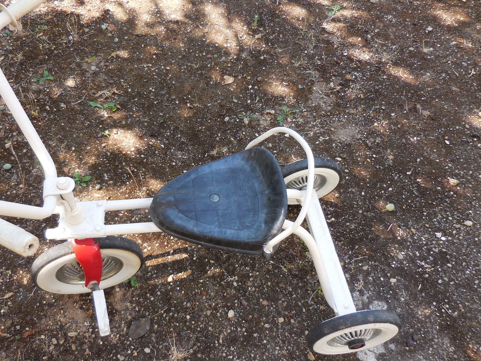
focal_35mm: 30
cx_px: 195
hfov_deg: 59.5
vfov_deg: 46.8
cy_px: 182
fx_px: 417
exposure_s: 1/125
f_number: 3.3
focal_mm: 4.5
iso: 125
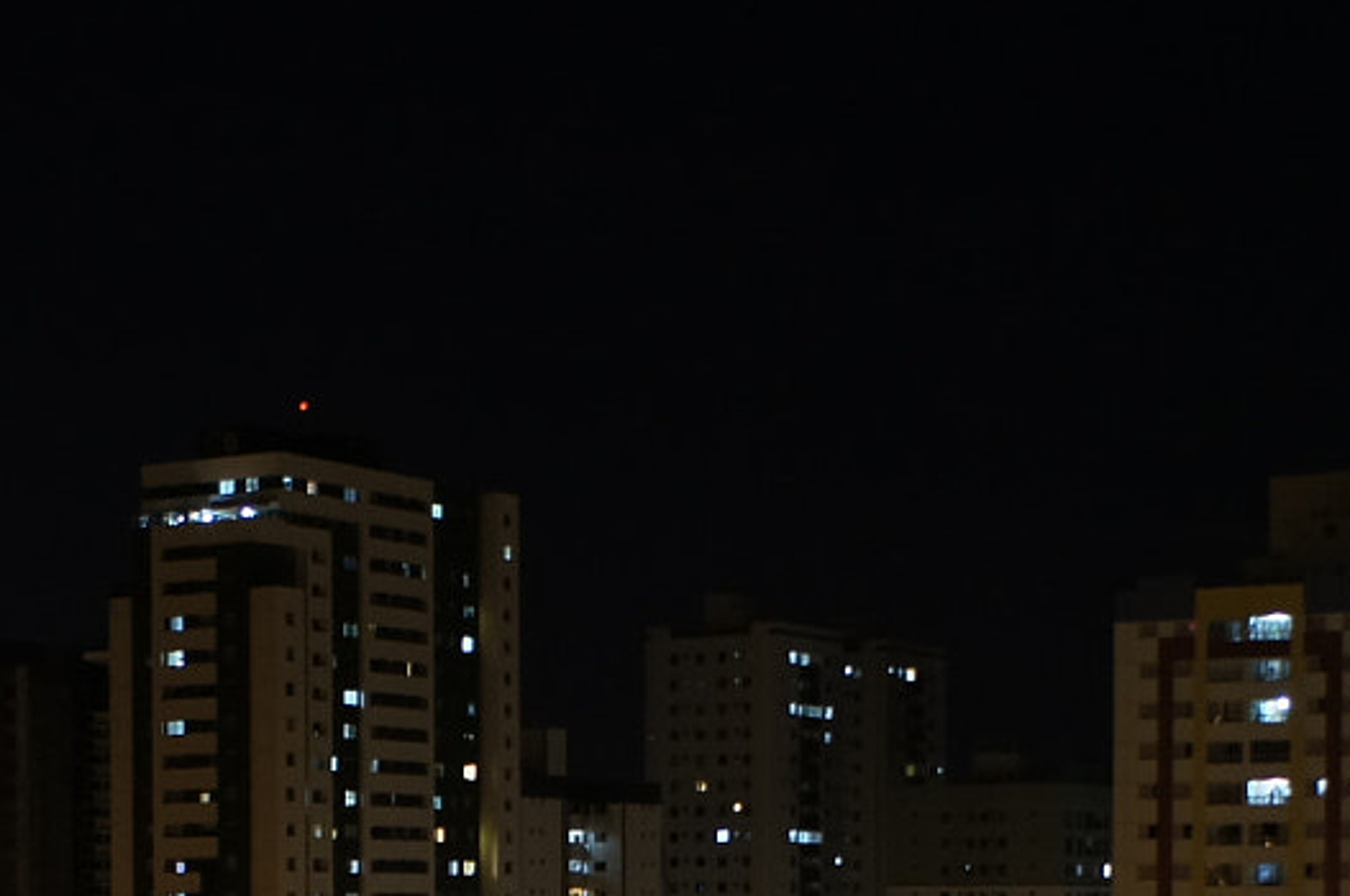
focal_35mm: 82
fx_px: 3071
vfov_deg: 15.9
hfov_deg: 24.7
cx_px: 507
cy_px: 1096
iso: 1600
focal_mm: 18
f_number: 3.5
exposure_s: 1/15
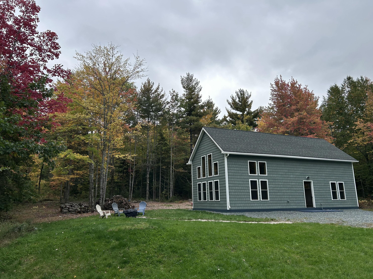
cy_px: 140
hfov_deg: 67.3
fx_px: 280
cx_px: 186
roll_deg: +0.2
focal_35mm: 26
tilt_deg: +12.0
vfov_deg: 53.1
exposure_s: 1/932
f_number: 1.5
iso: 50
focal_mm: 5.7
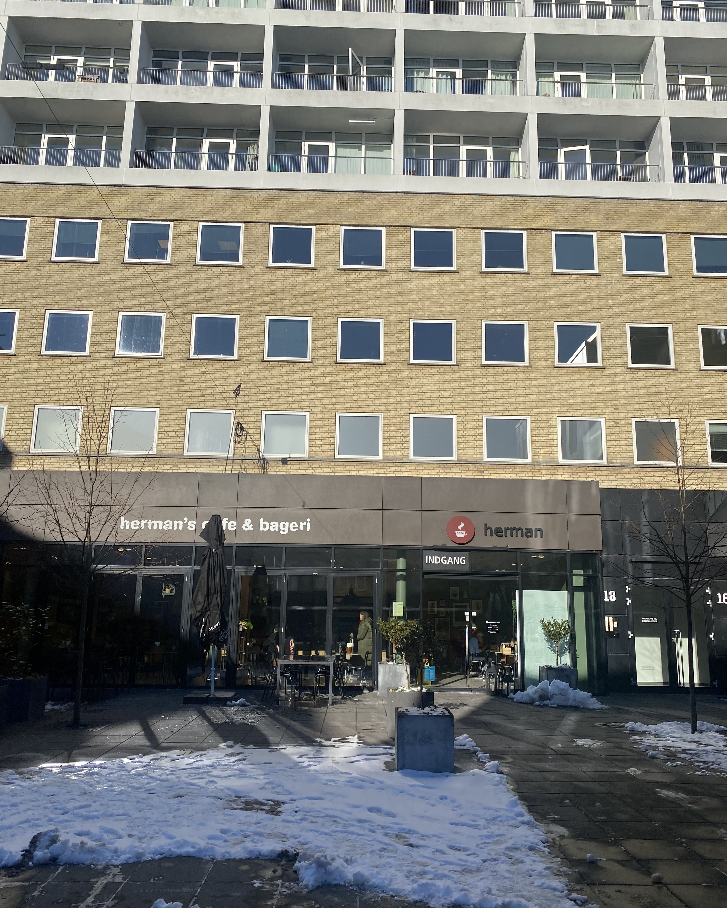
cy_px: 471
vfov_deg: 62.2
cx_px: 373
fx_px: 753
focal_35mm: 28
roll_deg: -1.5
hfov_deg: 51.5
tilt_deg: +12.4
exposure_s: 1/5025
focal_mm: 4.25
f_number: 1.8
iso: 32
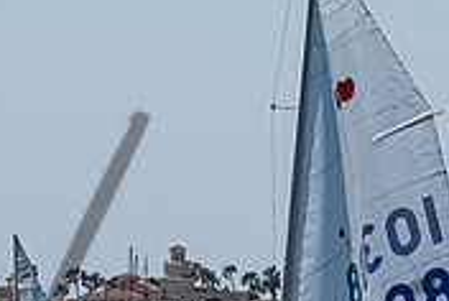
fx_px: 8183
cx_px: 379
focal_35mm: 655
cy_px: 373
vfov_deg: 2.1
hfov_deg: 3.1
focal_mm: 155
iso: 250
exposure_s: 1/400
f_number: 18
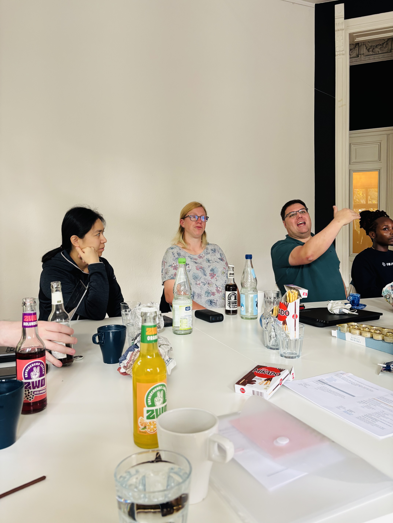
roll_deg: +0.0
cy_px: 262
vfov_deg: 67.3
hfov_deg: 53.1
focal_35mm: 26
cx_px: 196
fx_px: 394
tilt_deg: -3.5
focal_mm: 5.96
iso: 200
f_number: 1.6
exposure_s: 1/60
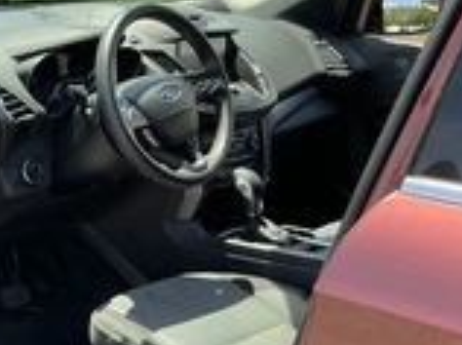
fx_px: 946
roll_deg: -0.7
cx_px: -96
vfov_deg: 20.5
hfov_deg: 24.7
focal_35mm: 71
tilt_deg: -15.0
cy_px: 249
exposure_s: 1/294
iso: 25
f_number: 1.8
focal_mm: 3
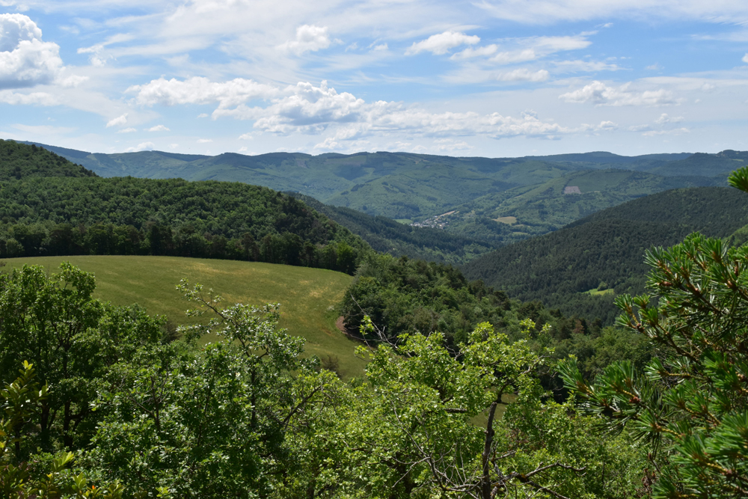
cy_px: 250
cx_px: 374
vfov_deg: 36.9
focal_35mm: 36
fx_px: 748
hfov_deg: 53.1
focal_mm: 24
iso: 400
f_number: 18
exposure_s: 1/400
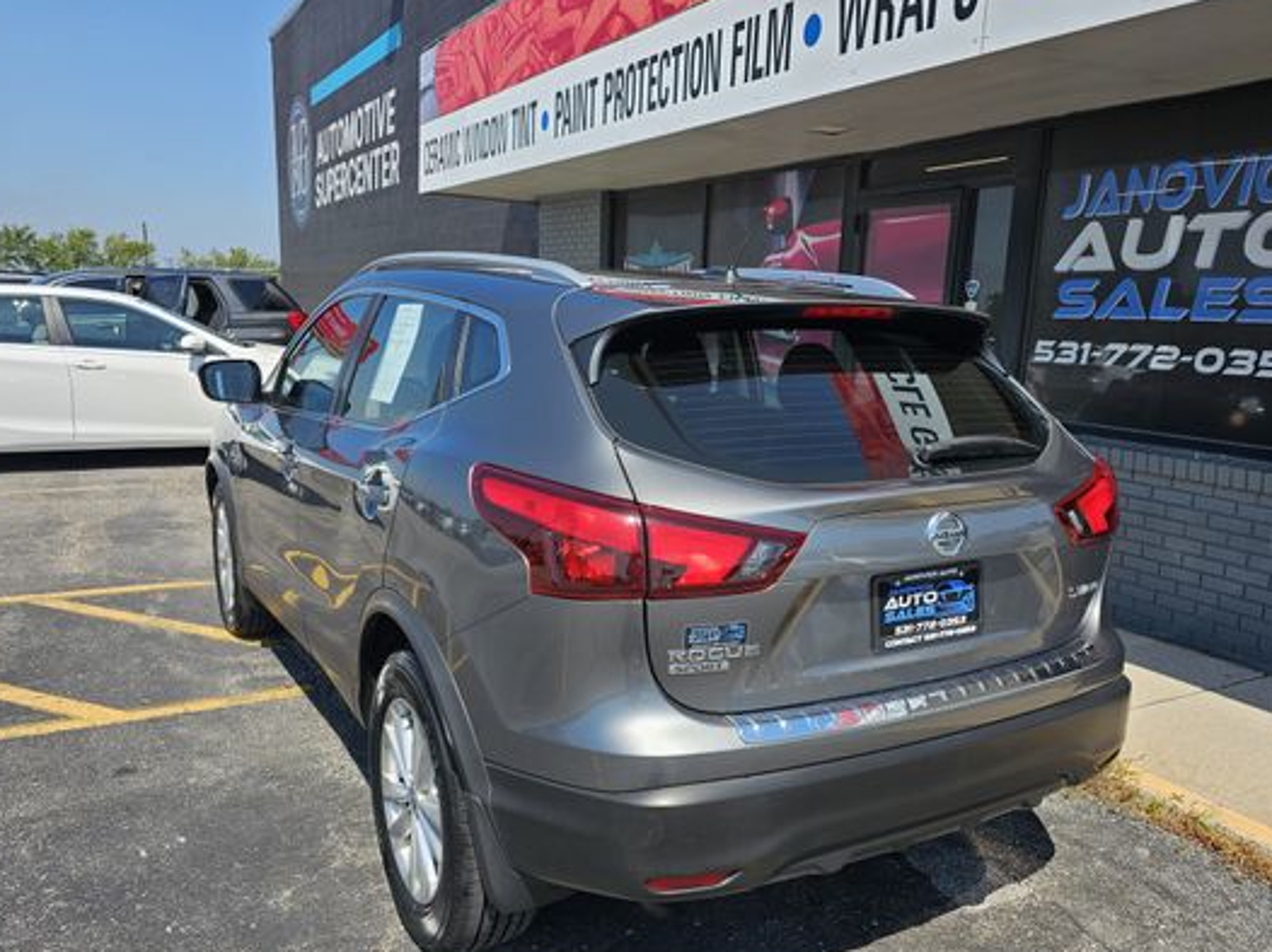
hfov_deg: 63.3
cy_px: 517
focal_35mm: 28
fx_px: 1028
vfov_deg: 49.7
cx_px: 706
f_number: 1.7
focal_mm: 6.3
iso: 10
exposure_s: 1/650
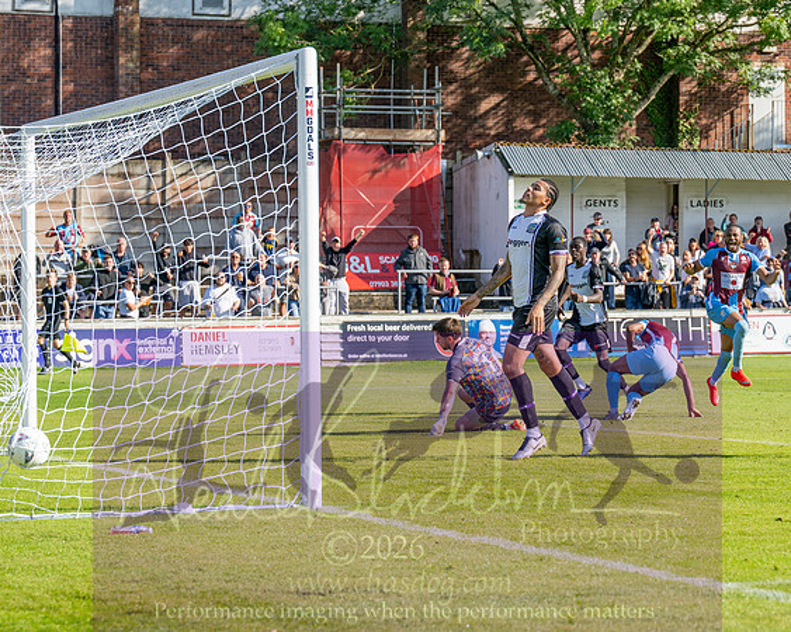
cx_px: 500
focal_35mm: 132
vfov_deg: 11.7
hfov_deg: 14.6
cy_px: 300
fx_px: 3092
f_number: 4
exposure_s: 1/2500
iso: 400
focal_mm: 70
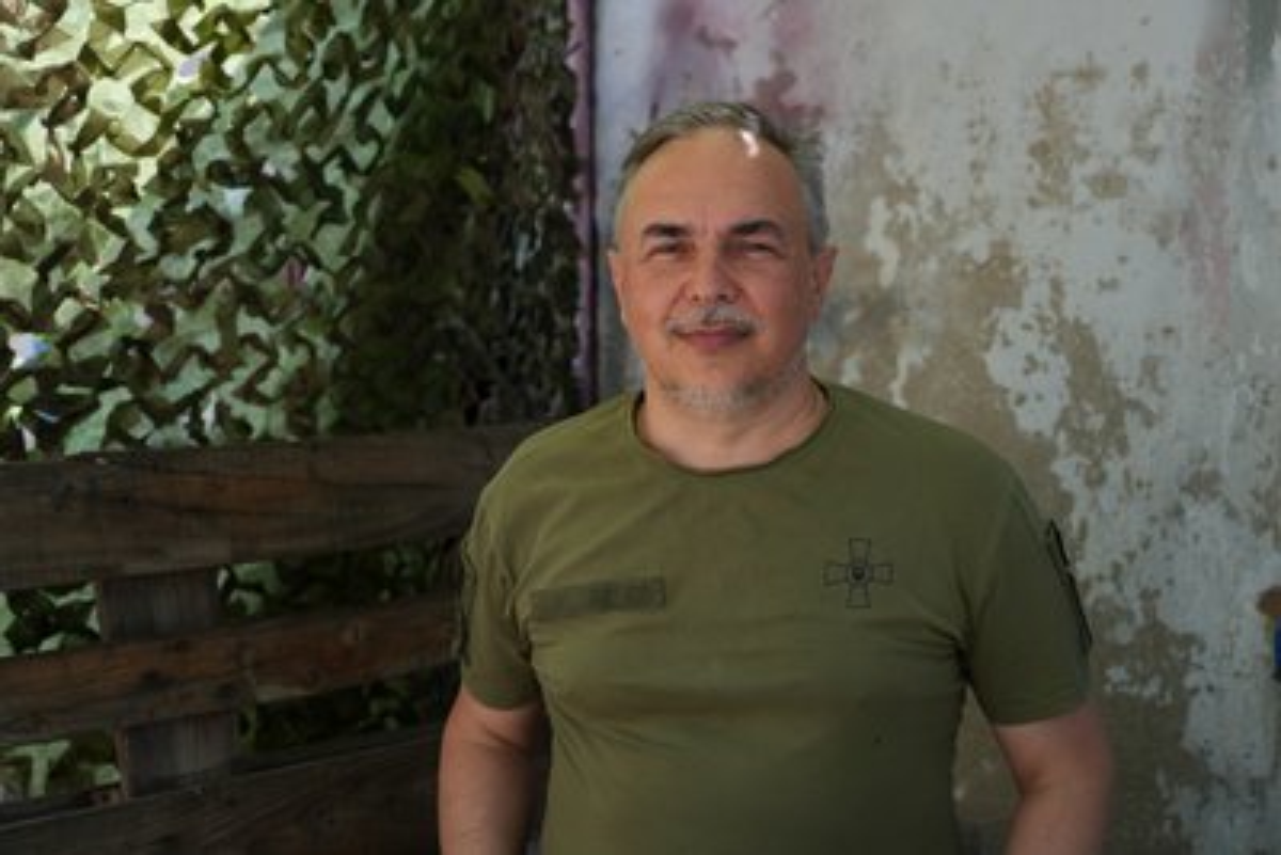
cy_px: 428
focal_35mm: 52
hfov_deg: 38.2
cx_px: 640
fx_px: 1851
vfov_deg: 26.0
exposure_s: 1/250
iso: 100
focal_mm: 52
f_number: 4
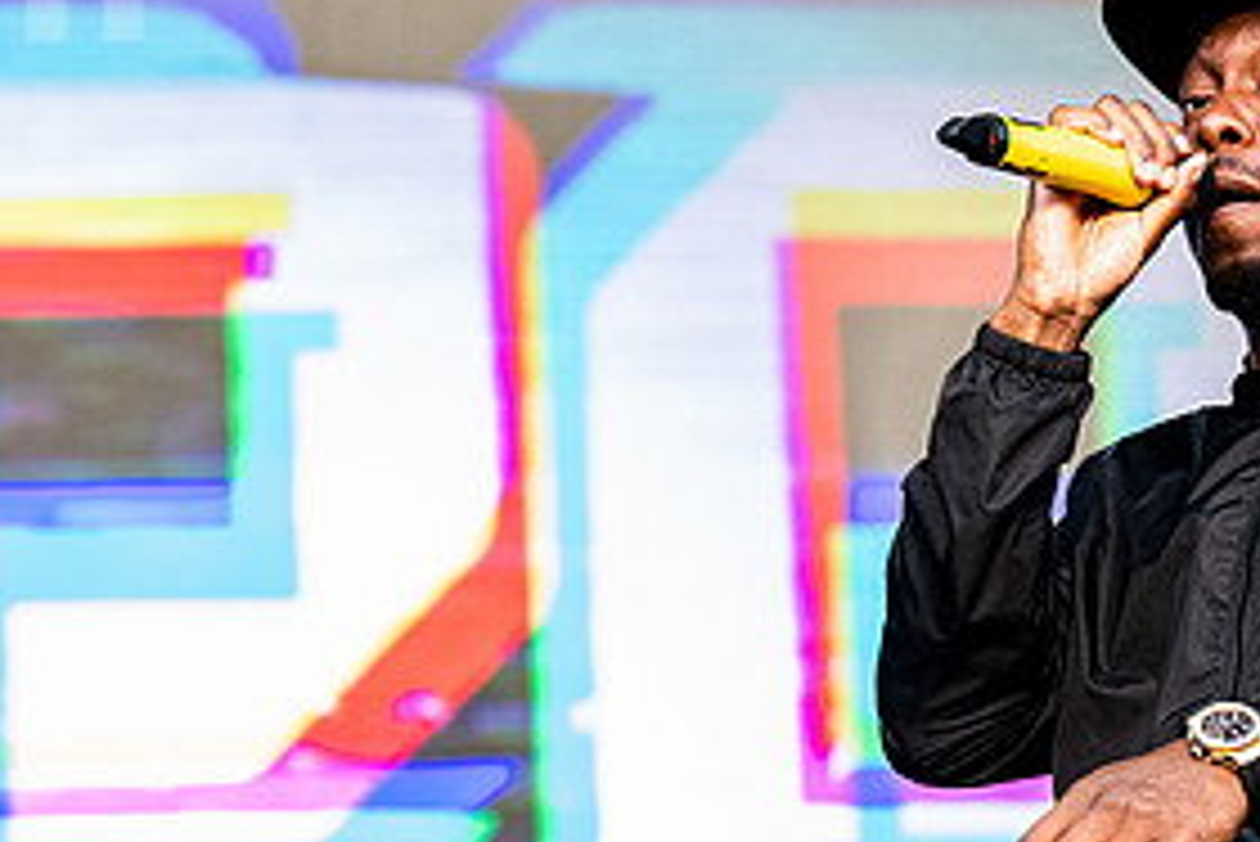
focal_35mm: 346
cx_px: 1211
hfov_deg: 5.9
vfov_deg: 4.0
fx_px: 12116
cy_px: 239
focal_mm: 130
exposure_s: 1/500
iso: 2200
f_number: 5
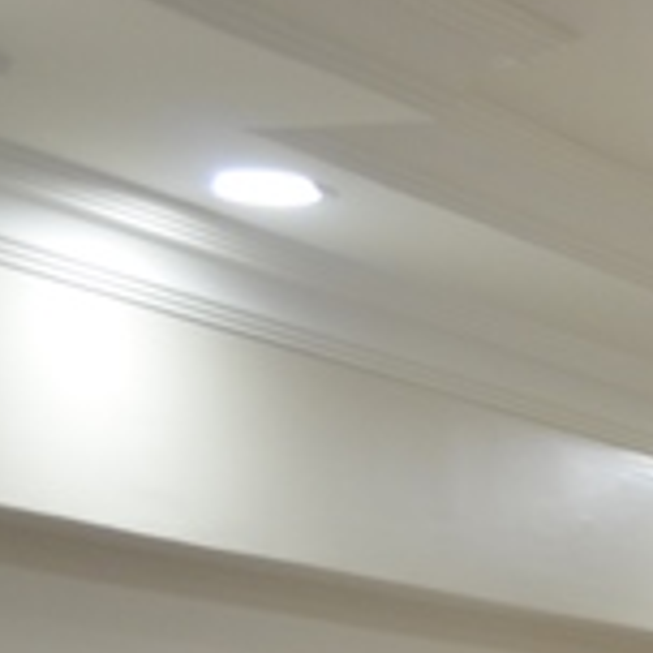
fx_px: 3436
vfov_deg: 10.4
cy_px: 1035
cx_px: 1701
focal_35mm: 161
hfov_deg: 9.4
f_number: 4
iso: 800
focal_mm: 24
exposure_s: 1/40
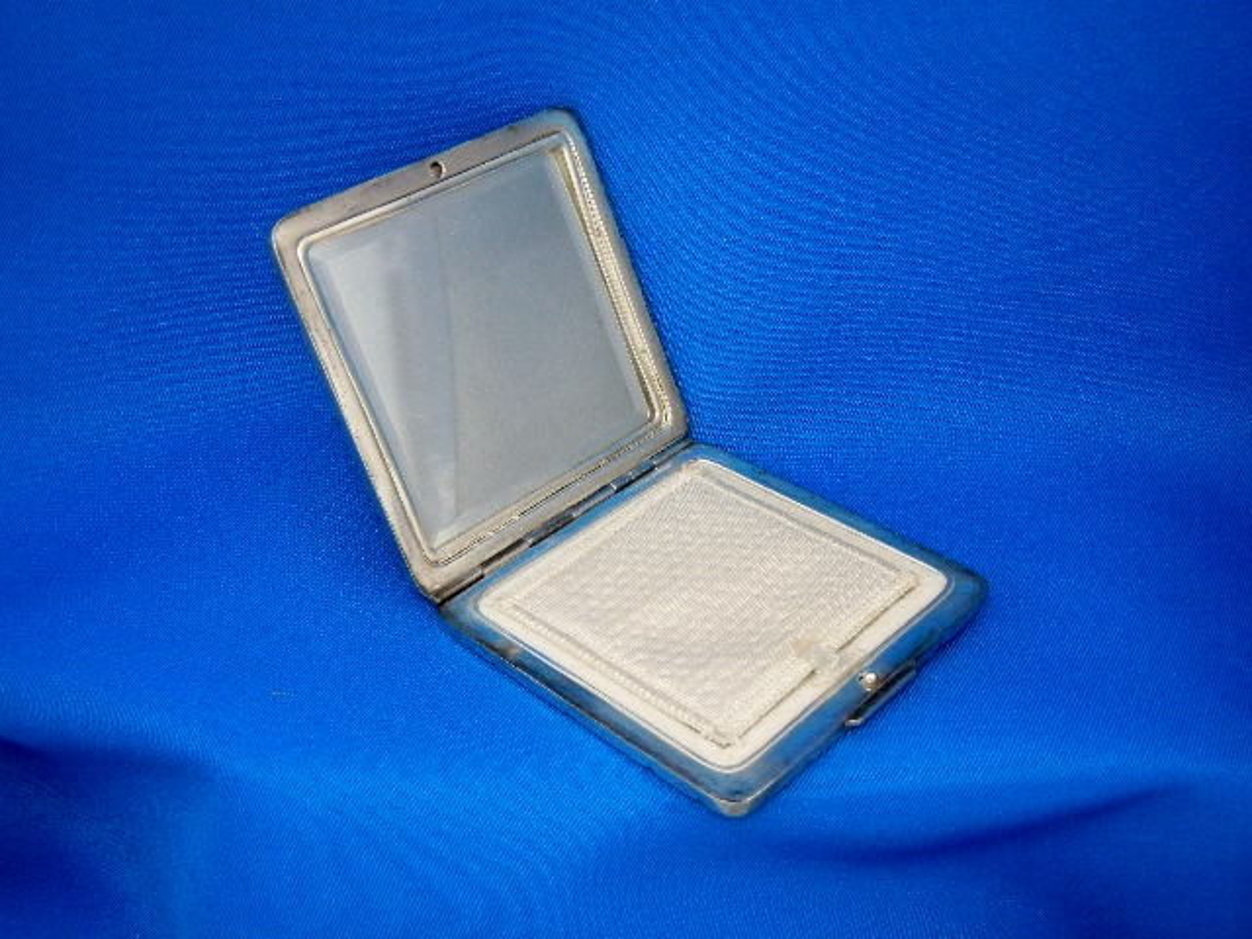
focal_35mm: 39
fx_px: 1411
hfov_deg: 47.9
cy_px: 470
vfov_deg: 36.8
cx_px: 626
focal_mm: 7.1
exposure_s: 1/33.2
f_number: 3.7
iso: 302
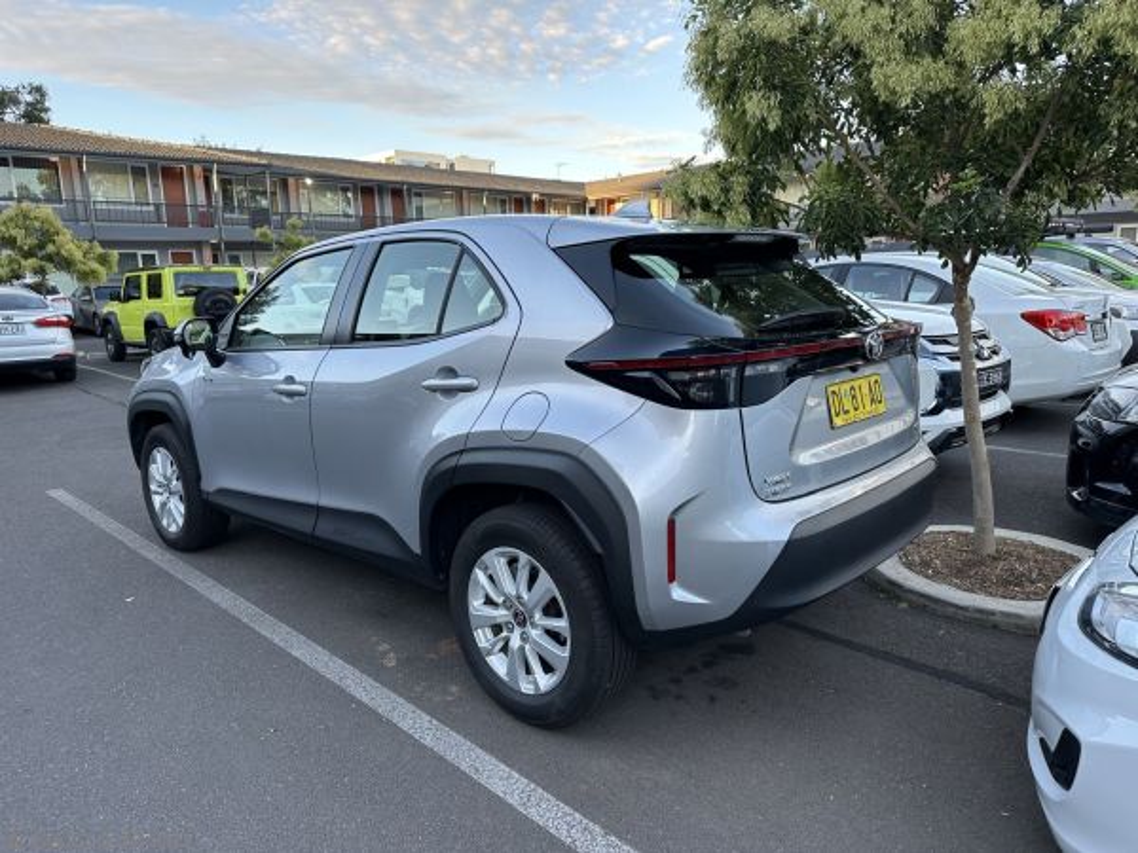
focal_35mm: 24
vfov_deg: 56.8
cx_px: 569
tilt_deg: -12.2
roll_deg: -0.1
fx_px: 789
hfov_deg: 71.6
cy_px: 426
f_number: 1.78
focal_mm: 6.86
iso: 80
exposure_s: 1/256
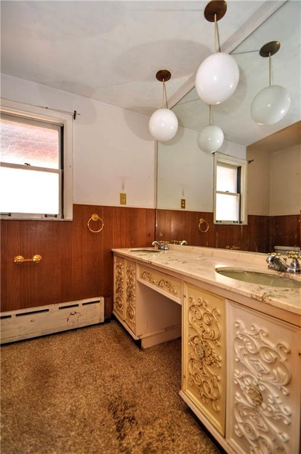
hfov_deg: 77.2
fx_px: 189
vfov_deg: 100.5
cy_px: 227
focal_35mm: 15
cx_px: 150
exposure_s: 1/60
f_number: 3.5
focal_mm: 10
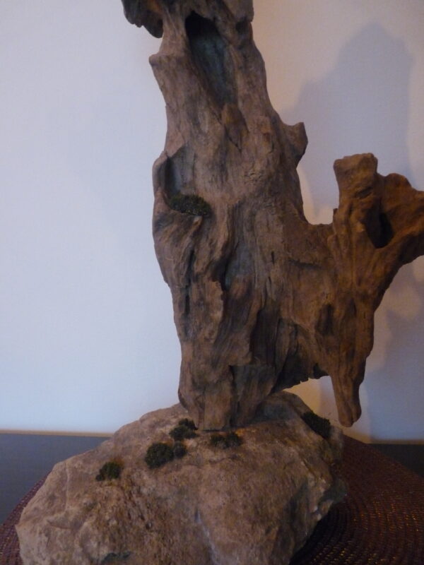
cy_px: 282
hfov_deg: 51.4
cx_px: 212
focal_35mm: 27
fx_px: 441
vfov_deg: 65.3
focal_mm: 4.8
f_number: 2.8
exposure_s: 1/25
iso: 800
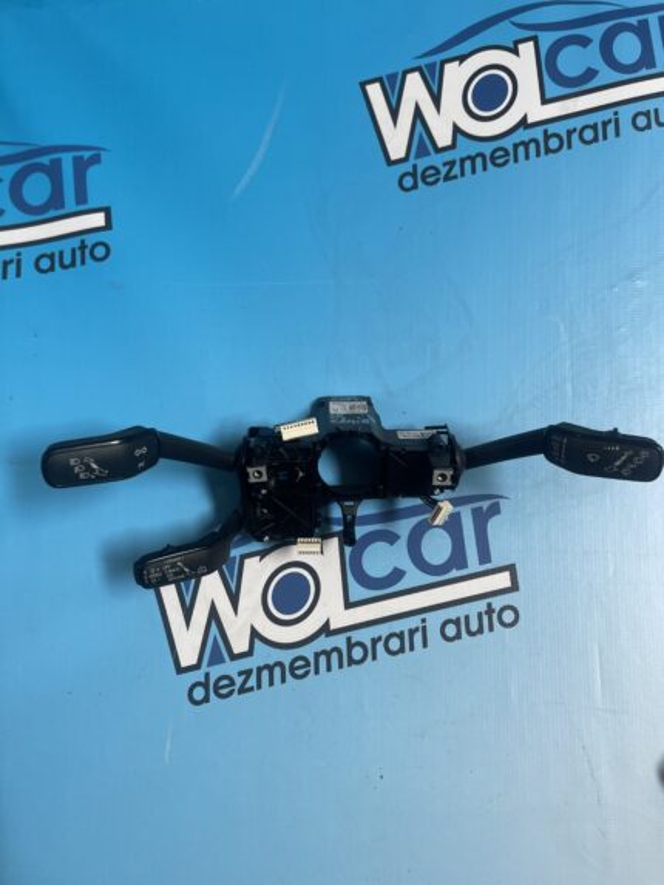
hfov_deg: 53.1
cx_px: 332
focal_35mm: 26
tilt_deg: -79.9
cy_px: 442
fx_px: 665
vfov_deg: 67.3
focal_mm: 5.1
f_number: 1.6
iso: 125
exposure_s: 1/92
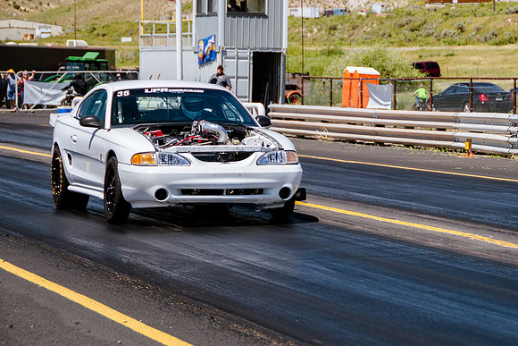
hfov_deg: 12.1
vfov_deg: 8.1
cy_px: 162
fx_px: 2452
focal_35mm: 170
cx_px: 301
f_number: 5.3
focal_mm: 95
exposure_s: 1/1600
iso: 400
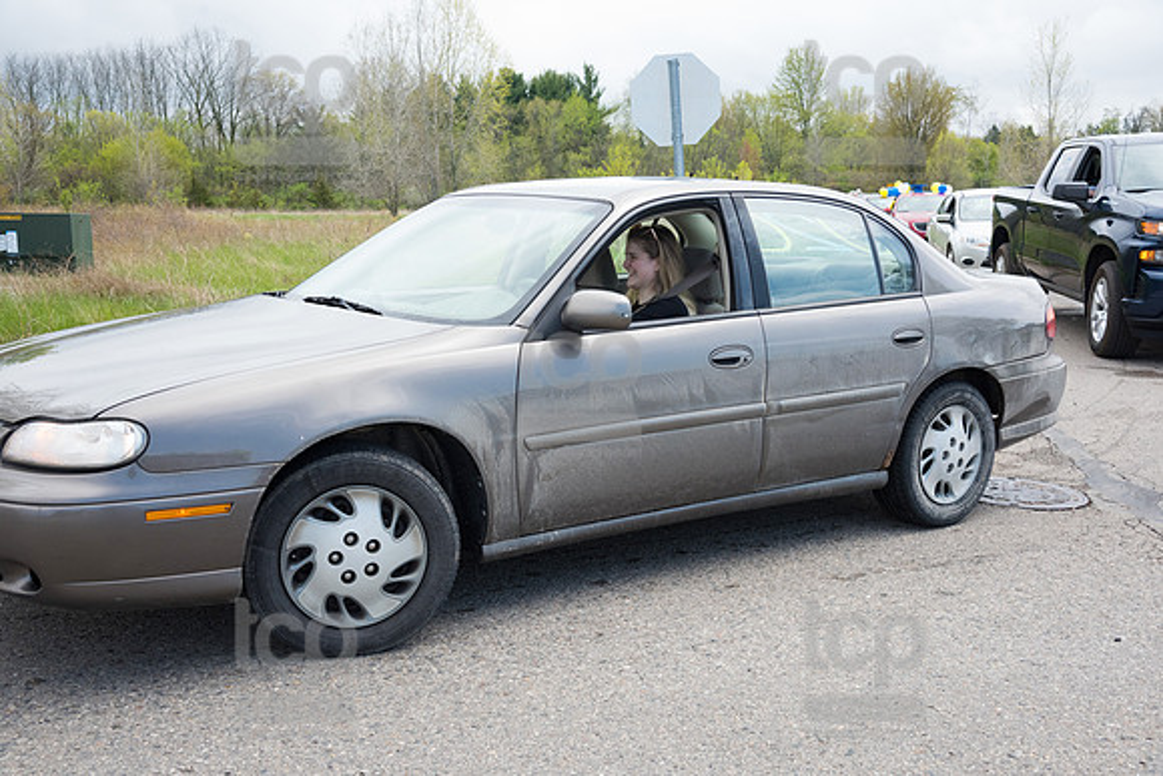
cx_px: 582
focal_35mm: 38
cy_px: 388
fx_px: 1228
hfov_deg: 50.7
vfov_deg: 35.1
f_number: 7.1
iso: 1250
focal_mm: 38
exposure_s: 1/800
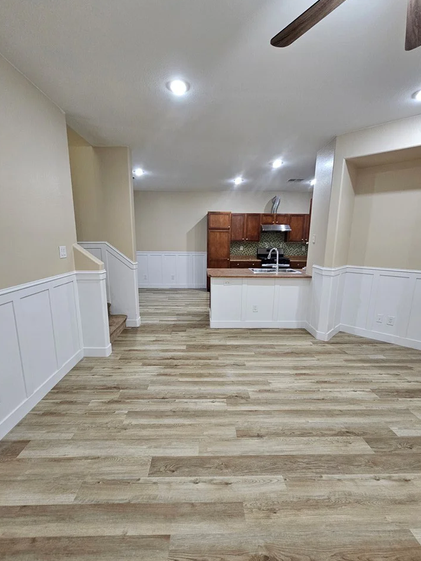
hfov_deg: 85.7
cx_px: 211
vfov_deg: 102.0
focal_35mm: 14
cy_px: 293
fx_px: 227
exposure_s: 1/60
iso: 320
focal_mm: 2.2
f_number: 2.2
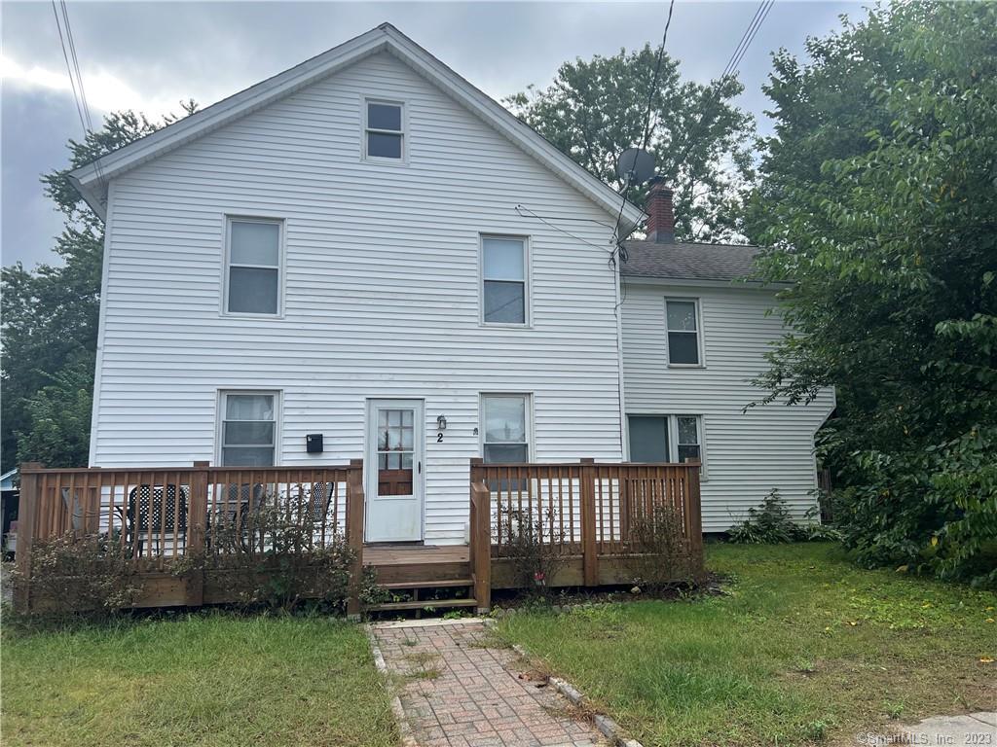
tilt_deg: +8.0
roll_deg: +0.9
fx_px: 749
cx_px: 498
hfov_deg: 67.3
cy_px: 374
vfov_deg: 53.1
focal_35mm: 26
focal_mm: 5.7
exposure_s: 1/1901
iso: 50
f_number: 1.5
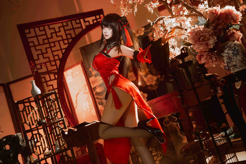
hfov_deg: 45.4
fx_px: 294
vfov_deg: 31.2
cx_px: 123
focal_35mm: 43
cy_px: 82
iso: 200
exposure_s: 1/250
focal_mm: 43
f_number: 2.8
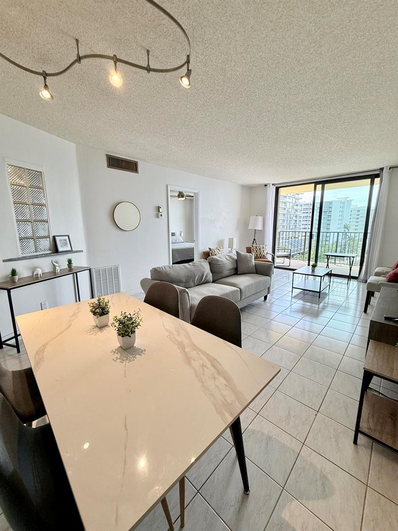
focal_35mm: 14
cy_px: 266
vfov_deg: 102.1
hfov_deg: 85.7
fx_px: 215
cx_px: 199
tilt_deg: -9.9
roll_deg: +0.4
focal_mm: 2.22
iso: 64
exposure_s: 1/120
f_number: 2.2
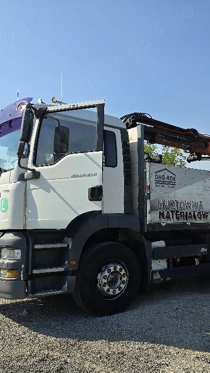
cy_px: 185
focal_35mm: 35
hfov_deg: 32.6
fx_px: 346
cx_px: 174
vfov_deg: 56.6
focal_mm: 6.3
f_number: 1.7
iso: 12
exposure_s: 1/833
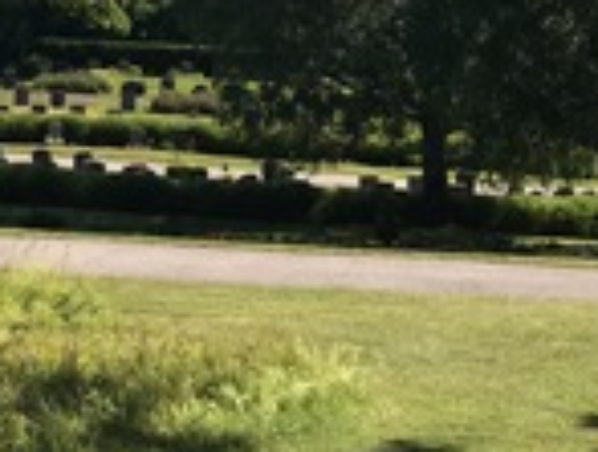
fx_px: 2061
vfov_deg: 12.2
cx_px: -454
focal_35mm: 119
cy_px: -118
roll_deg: -1.8
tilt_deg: -1.9
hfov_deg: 14.6
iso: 25
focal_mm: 4.15
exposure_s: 1/1374
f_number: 2.2
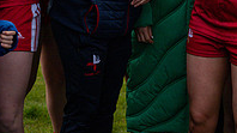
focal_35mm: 123
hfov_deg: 17.2
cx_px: 207
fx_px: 772
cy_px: -68
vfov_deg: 9.5
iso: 125
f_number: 2.8
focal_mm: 40
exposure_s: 1/8000
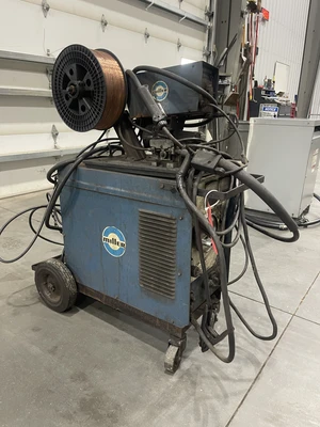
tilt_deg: -18.8
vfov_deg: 69.4
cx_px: 160
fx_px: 308
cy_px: 214
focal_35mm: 25
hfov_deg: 54.9
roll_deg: +0.0
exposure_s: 1/40
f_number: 1.6
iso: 400
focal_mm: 5.1
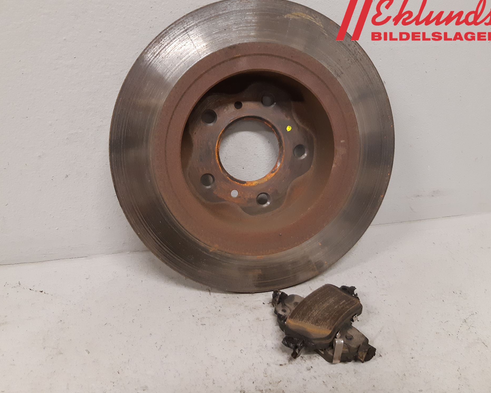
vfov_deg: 51.5
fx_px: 407
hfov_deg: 62.1
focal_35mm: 28
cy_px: 199
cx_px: 227
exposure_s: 1/50
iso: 250
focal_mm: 3.93
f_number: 1.7
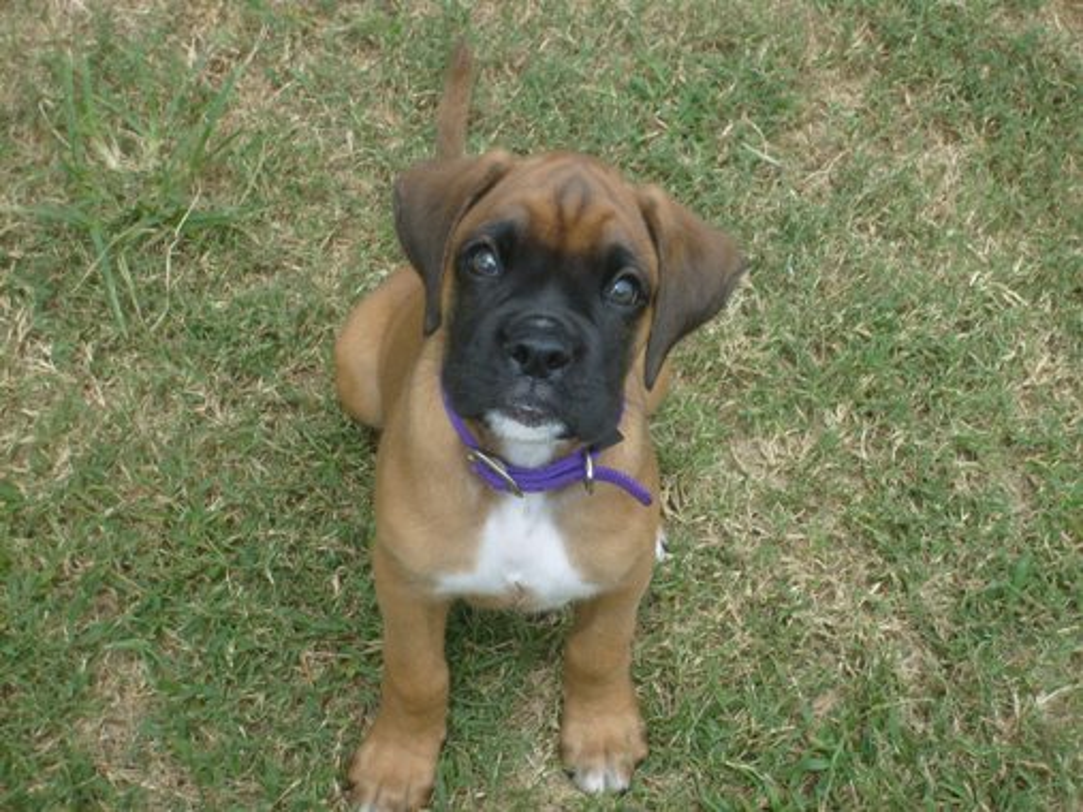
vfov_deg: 20.4
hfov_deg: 27.0
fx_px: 2252
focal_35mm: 72
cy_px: 406
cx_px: 542
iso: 80
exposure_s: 1/350
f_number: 3.9
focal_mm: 12
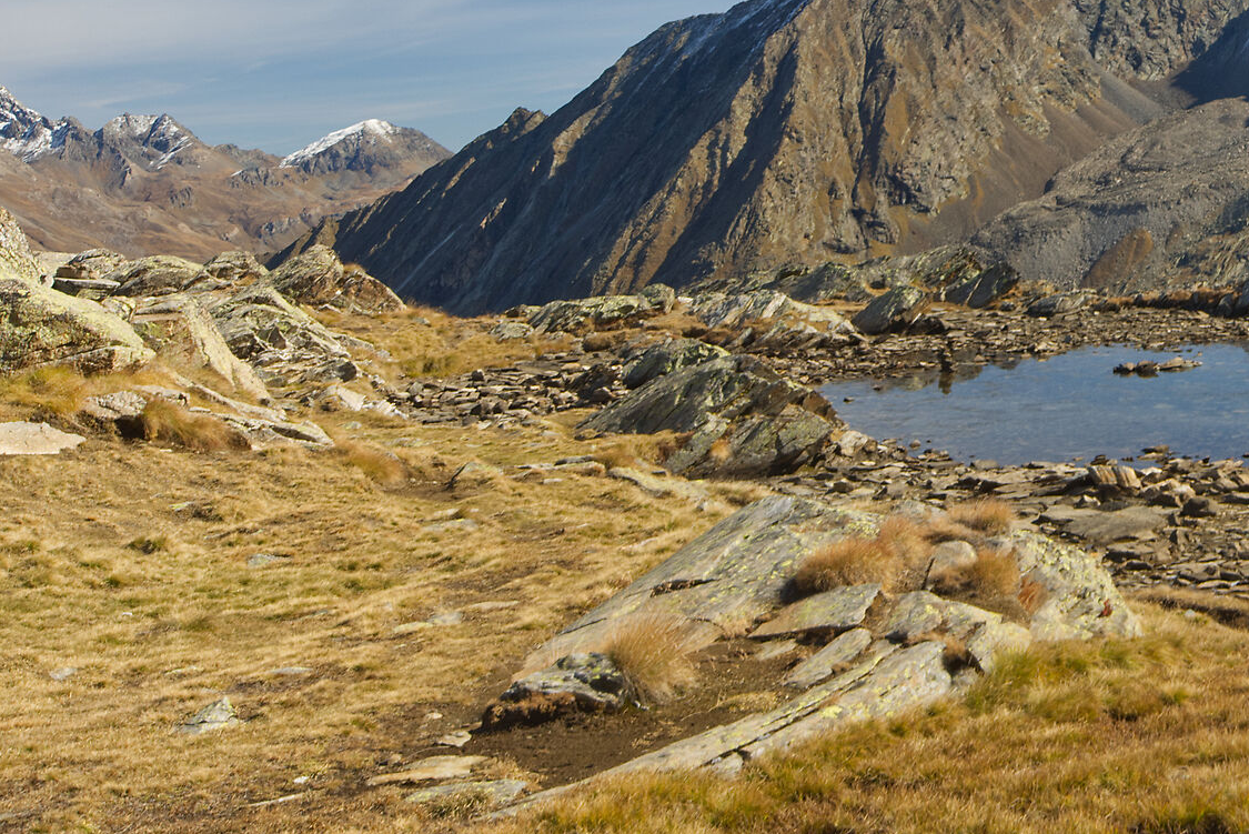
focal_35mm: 64
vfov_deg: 20.8
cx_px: 1287
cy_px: 83
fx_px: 2221
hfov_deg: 29.1
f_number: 11
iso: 100
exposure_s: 1/40
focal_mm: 20
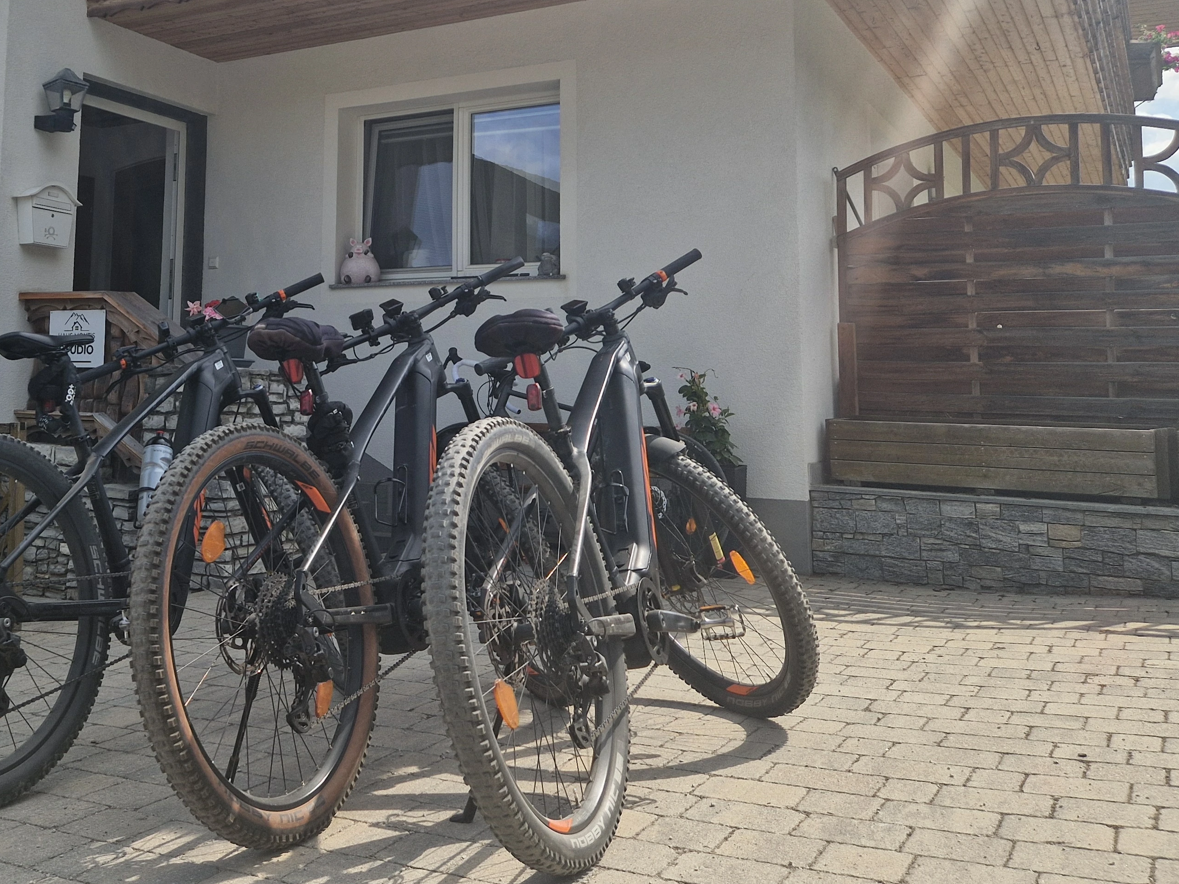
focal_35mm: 36
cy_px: 208
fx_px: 1226
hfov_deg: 49.8
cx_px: 335
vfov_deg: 38.5
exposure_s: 1/1132
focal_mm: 5.4
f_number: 1.8
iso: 50
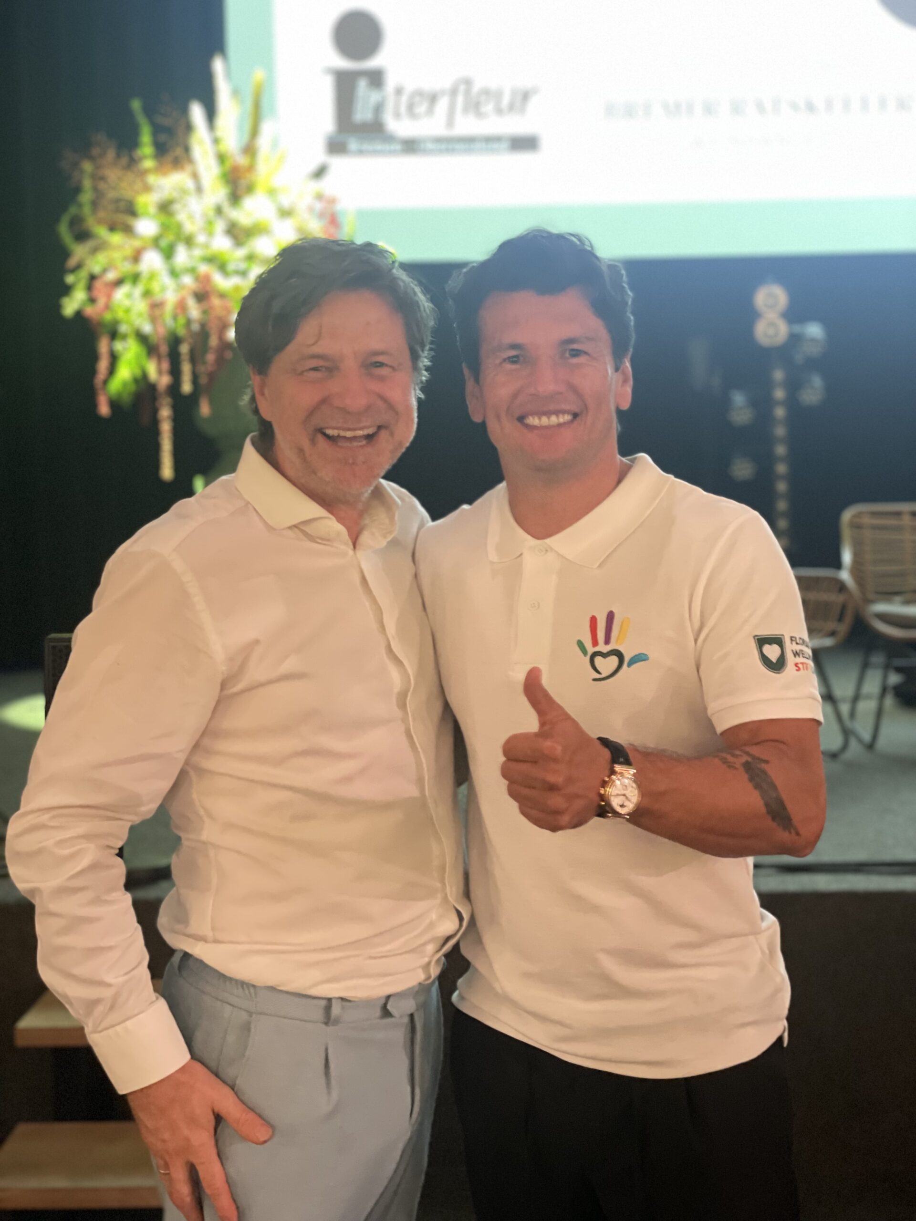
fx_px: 1835
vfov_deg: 36.8
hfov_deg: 28.0
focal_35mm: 52
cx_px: 458
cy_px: 610
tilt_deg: -3.8
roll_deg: -0.5
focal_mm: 6
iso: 500
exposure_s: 1/14
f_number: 2
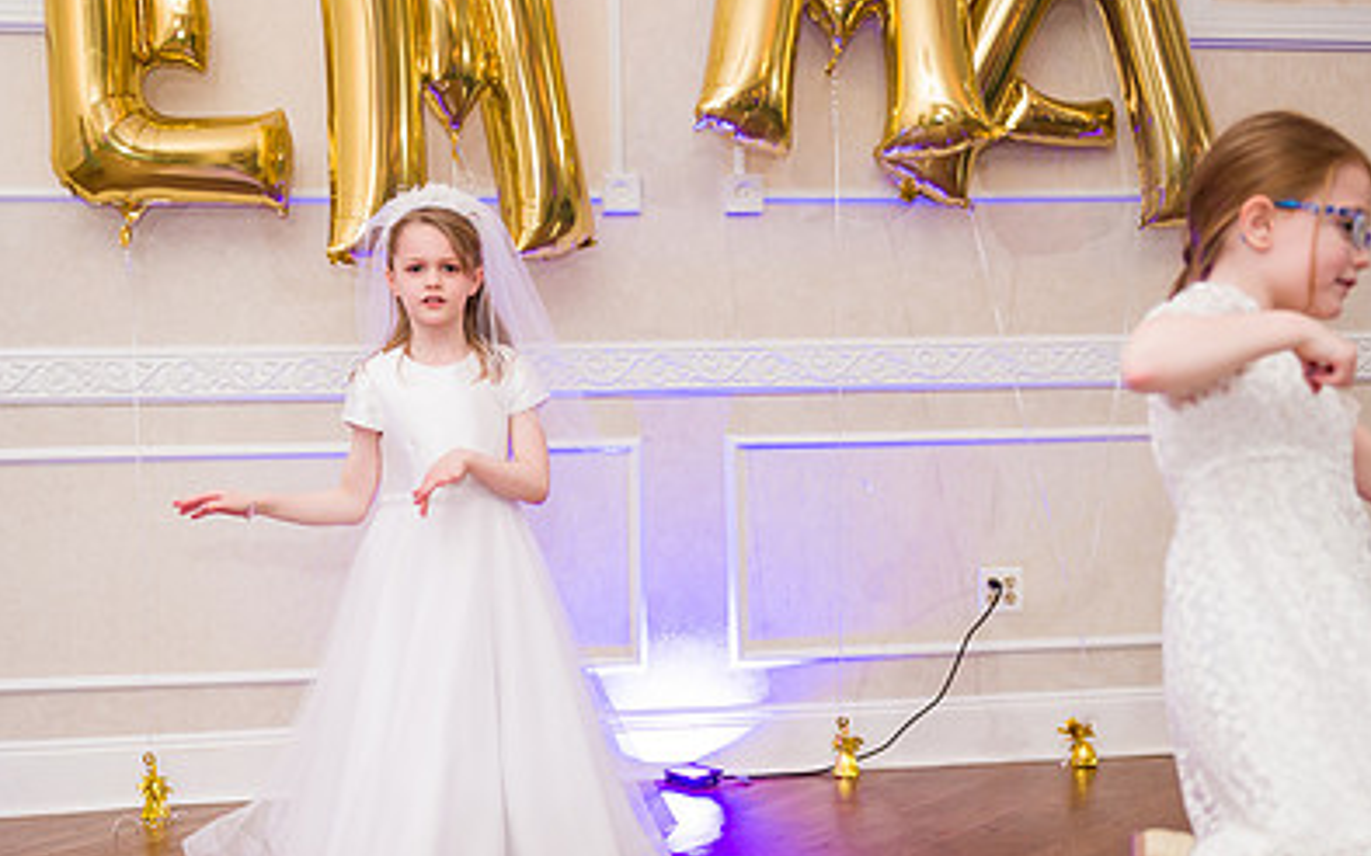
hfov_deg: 37.5
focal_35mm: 54
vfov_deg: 23.9
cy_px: 532
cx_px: 612
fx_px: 2017
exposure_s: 1/200
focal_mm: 36
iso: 1250
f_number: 3.2
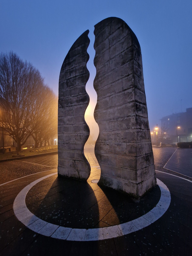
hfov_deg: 89.9
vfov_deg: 106.2
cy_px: 128
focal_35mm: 13
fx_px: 96
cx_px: 96
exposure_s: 1/25
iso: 1250
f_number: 2.2
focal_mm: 2.2
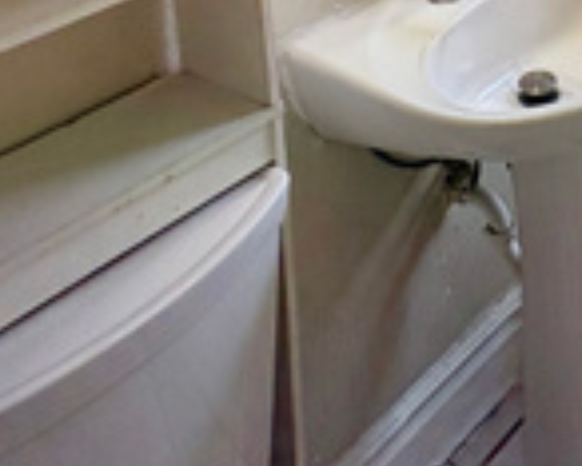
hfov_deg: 28.9
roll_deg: +1.9
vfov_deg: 20.4
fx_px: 1034
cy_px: -299
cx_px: 618
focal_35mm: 60
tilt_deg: -9.7
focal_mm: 2.22
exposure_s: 1/120
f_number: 2.2
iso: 100
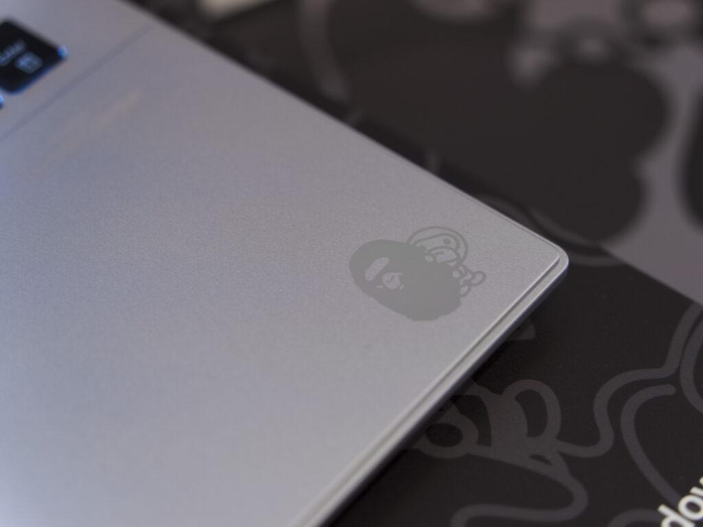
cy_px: 264
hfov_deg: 20.4
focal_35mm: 96
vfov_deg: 15.4
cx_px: 382
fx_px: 1953
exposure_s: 1/25
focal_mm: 89
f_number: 4.5
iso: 800
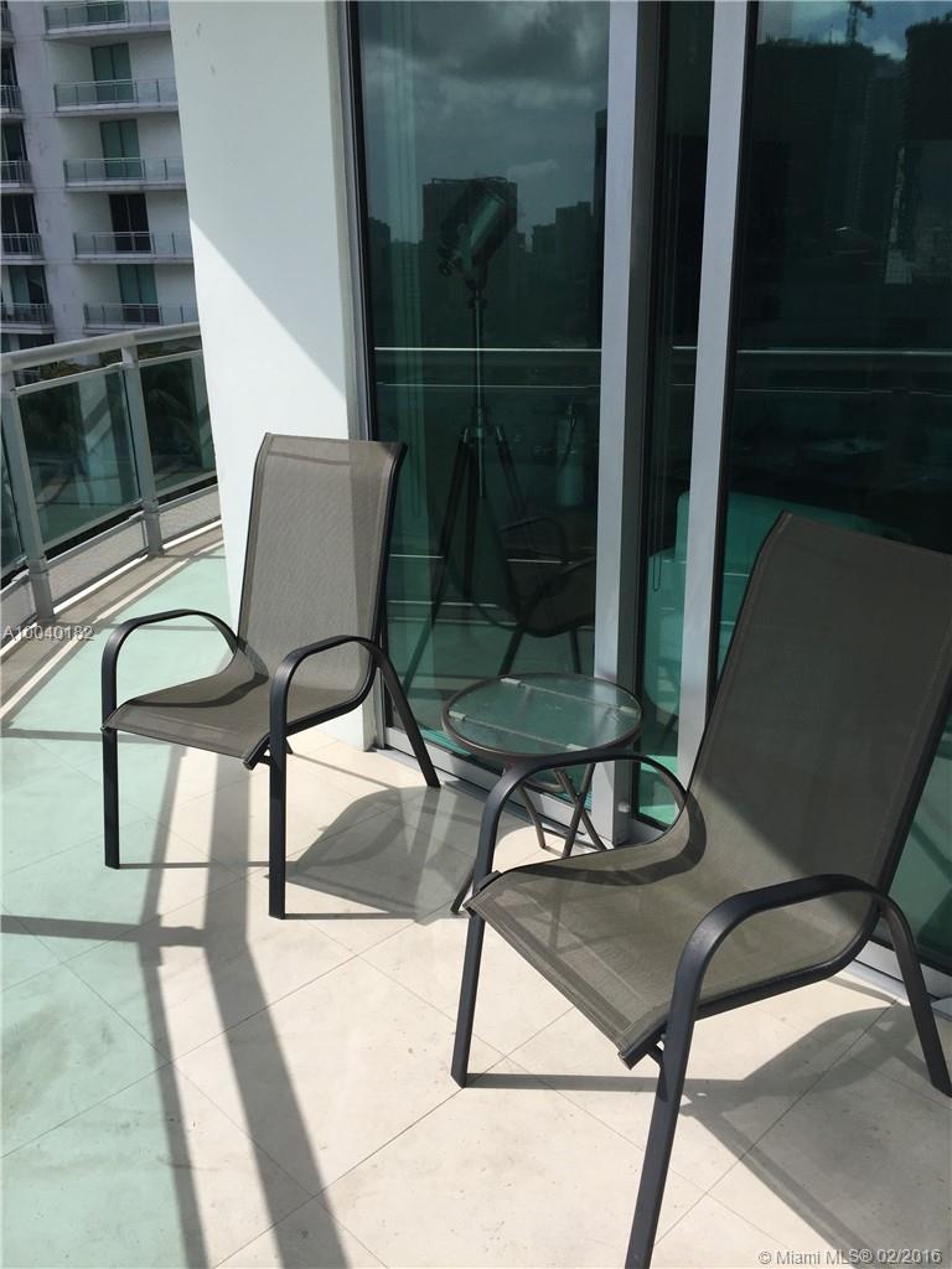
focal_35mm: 29
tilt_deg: -19.8
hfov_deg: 48.2
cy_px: 634
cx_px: 476
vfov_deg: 61.7
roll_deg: +0.8
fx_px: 1063
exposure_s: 1/3300
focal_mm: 4.15
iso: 32
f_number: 2.2
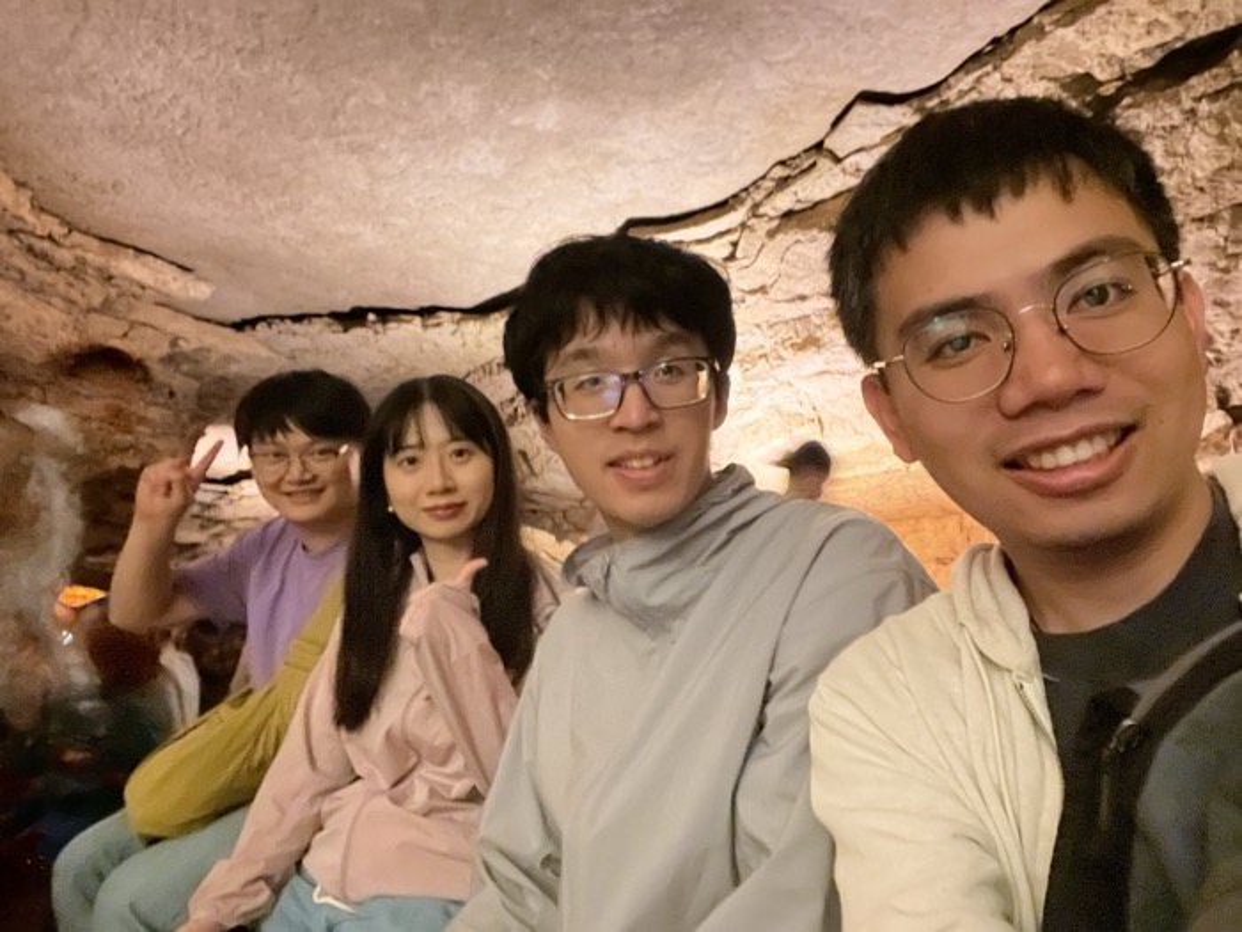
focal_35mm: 23
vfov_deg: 58.9
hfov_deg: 73.9
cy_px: 466
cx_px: 621
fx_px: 825
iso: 2500
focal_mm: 2.71
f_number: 2.2
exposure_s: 1/8
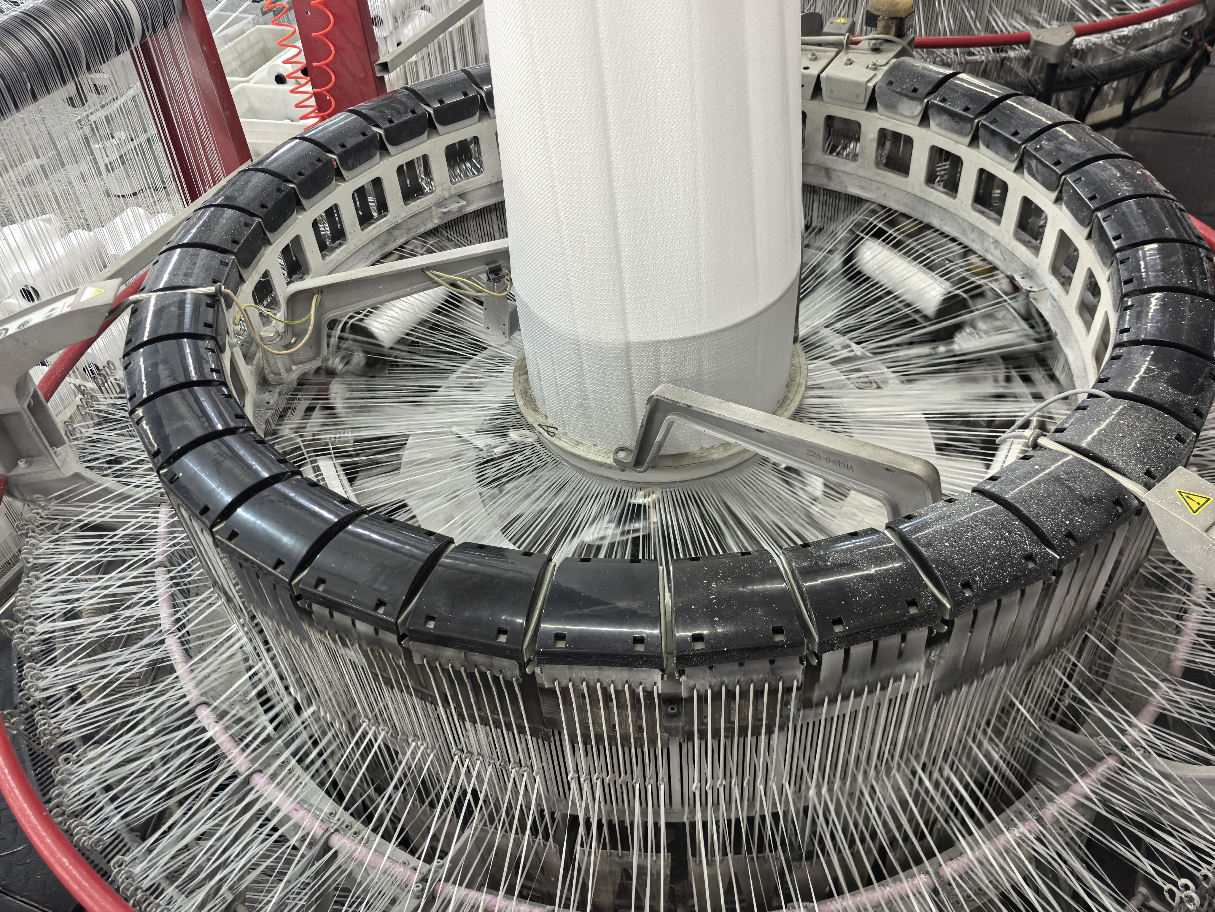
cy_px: 456
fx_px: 948
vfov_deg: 51.4
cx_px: 608
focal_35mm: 27
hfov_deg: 65.3
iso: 1600
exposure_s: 1/527
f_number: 1.4
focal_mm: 6.98
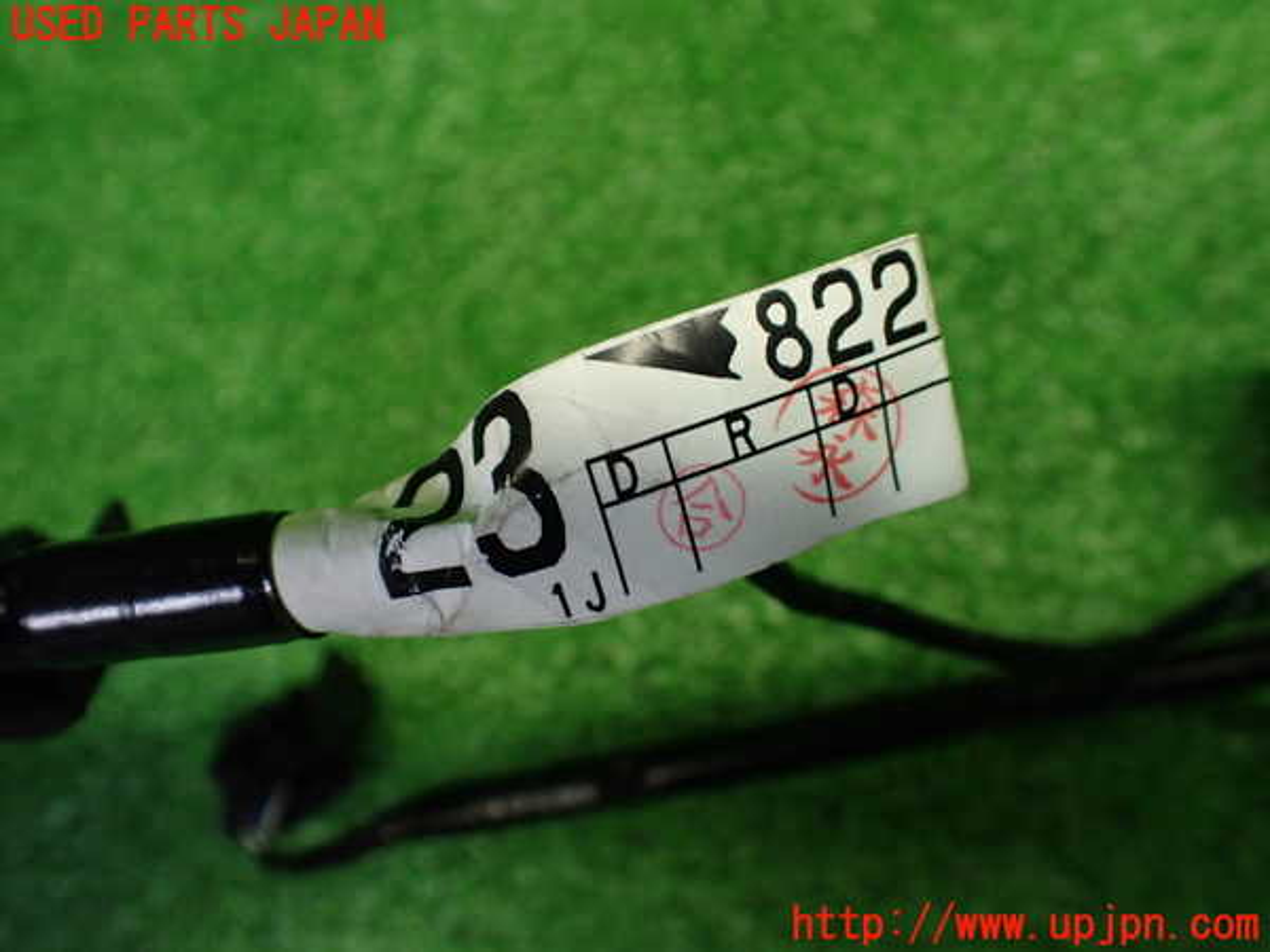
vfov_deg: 46.8
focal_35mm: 30
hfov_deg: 60.0
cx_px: 635
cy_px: 476
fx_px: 1101
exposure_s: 1/125
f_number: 2.3
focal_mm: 5.4
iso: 500
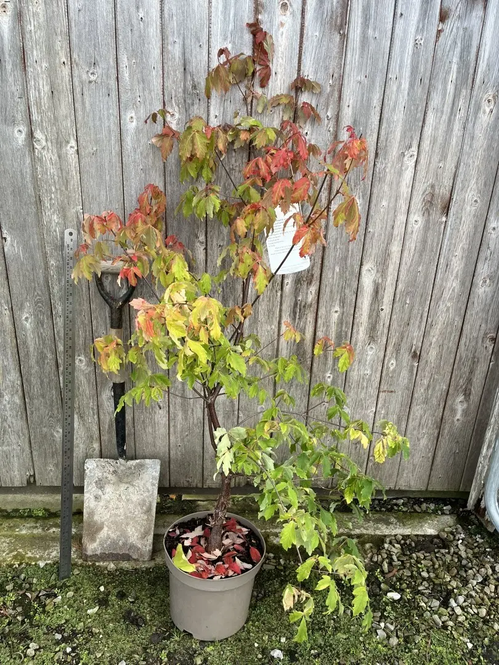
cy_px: 332
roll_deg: -1.1
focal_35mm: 26
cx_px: 250
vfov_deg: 67.3
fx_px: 500
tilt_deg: -21.6
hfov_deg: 53.1
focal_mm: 5.1
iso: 50
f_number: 1.6
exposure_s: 1/544
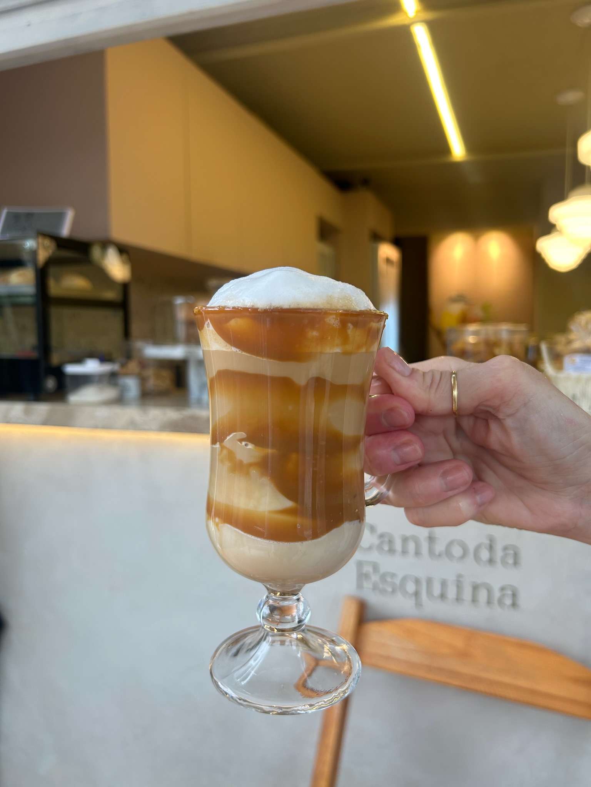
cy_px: 394
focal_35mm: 26
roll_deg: +0.1
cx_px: 296
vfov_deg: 67.3
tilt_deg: -5.6
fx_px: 592
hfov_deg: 53.1
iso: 50
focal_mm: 5.7
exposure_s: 1/120
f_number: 1.5
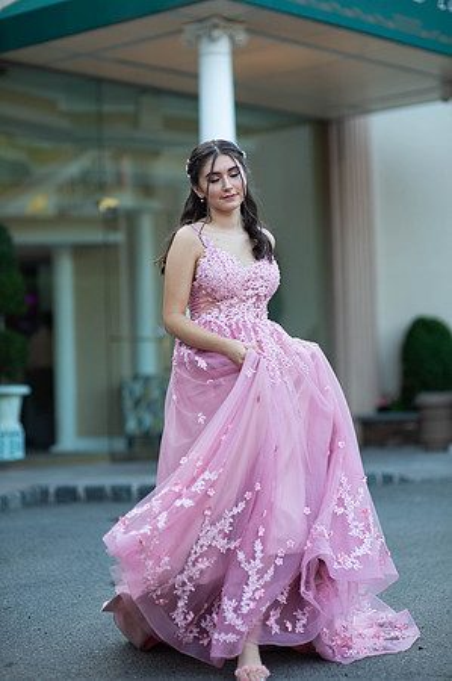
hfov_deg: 16.0
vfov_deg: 23.9
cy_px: 340
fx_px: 1604
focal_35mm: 85
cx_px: 226
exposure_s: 1/640
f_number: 2
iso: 250
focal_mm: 85
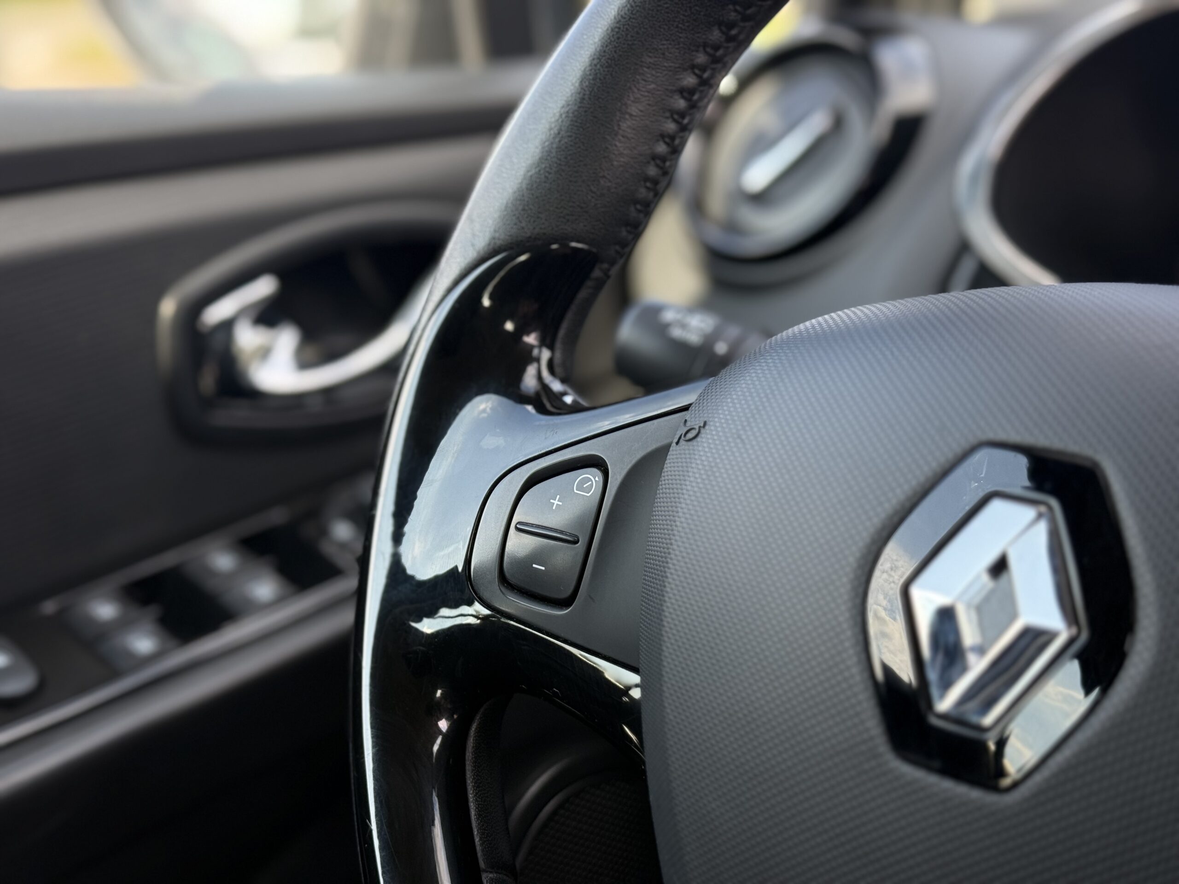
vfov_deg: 30.3
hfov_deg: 39.7
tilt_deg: -16.1
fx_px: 1635
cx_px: 590
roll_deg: -0.2
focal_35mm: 48
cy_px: 442
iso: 80
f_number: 1.78
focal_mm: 6.76
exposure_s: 1/280
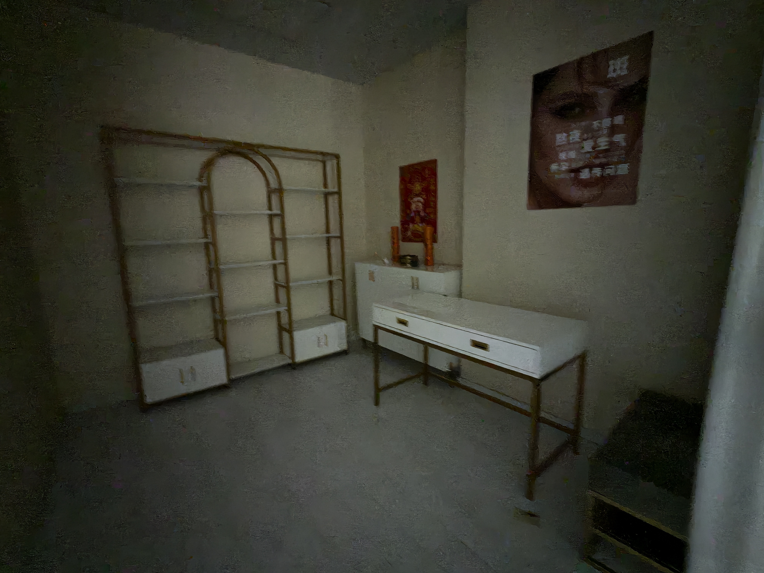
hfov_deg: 94.5
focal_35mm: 16
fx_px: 353
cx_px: 382
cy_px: 286
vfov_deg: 78.1
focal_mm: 1.96
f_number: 2.2
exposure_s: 1/17
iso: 5000
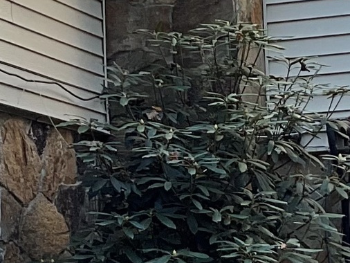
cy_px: 84
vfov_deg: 8.4
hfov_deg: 11.2
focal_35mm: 176
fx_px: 1780
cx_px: 133
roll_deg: +1.1
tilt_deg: +9.8
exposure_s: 1/138
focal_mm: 3
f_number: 1.8
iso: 16
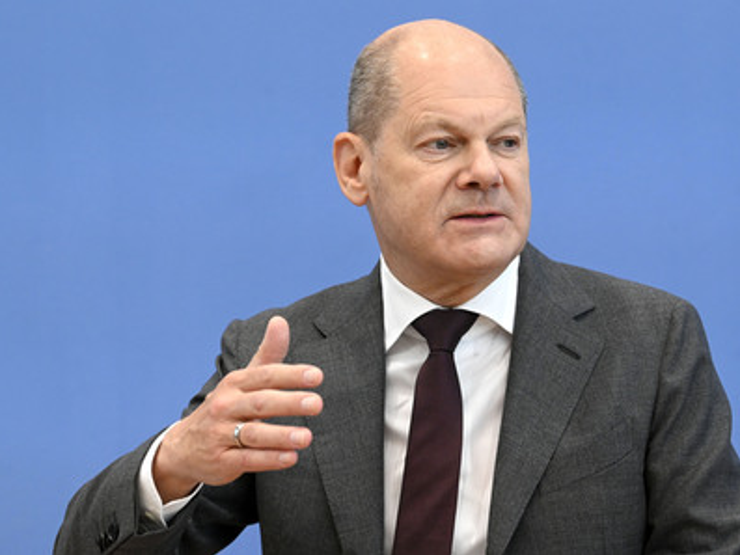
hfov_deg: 16.4
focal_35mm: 120
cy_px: 278
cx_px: 417
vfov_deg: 12.4
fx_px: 2566
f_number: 6.3
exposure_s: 1/640
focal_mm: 110
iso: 5000
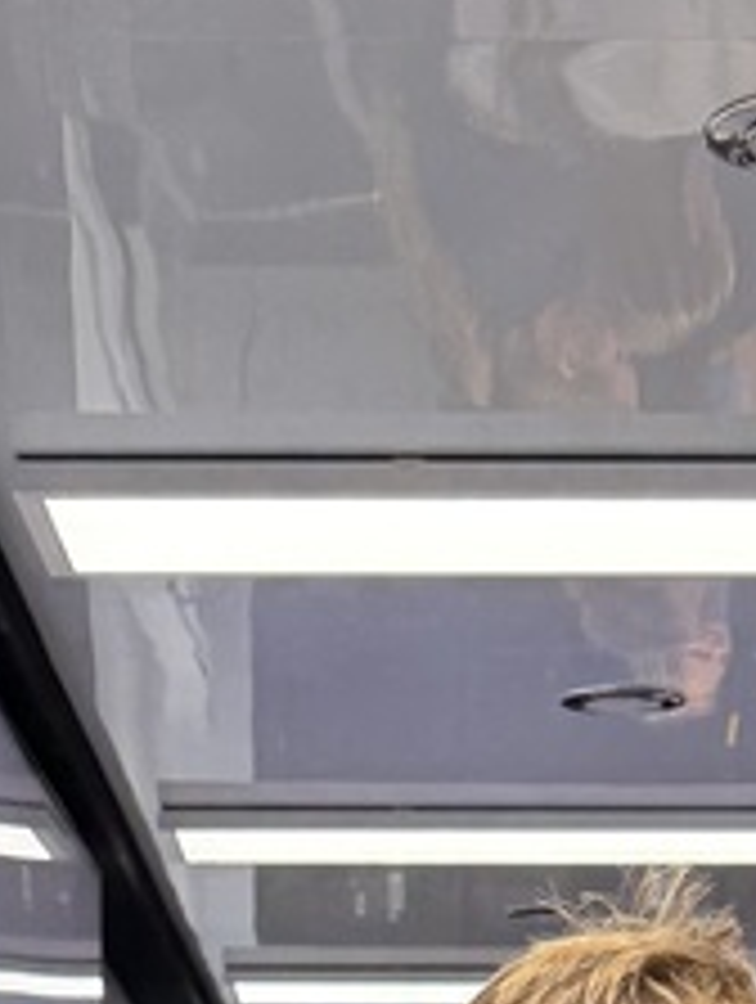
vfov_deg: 14.3
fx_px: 3194
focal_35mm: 110
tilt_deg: -8.6
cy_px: 2130
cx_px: 472
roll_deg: -0.8
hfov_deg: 13.5
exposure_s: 1/120
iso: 160
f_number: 1.78
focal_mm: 6.76
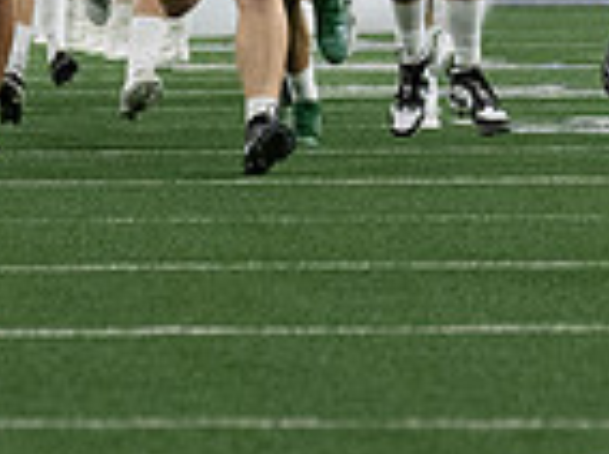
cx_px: -533
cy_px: -54
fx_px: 14507
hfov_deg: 2.4
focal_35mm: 826
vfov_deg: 1.8
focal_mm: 85
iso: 3200
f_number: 2.8
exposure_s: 1/1250
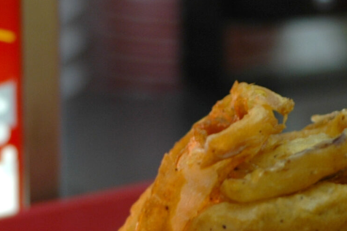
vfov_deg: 5.3
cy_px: 213
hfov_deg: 7.9
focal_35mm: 260
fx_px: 2504
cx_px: 172
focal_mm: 50
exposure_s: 1/20
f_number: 2.2
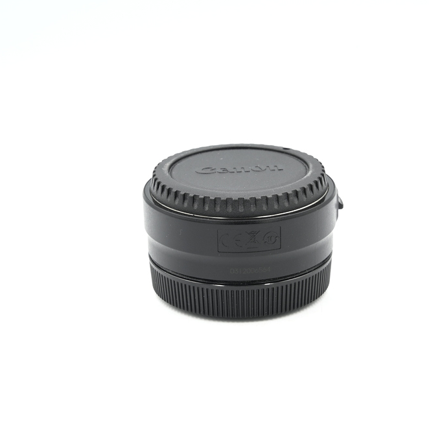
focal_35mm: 95
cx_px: 243
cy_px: 215
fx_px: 1332
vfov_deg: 18.3
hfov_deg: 18.3
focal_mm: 74
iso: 200
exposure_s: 1/30
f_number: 11
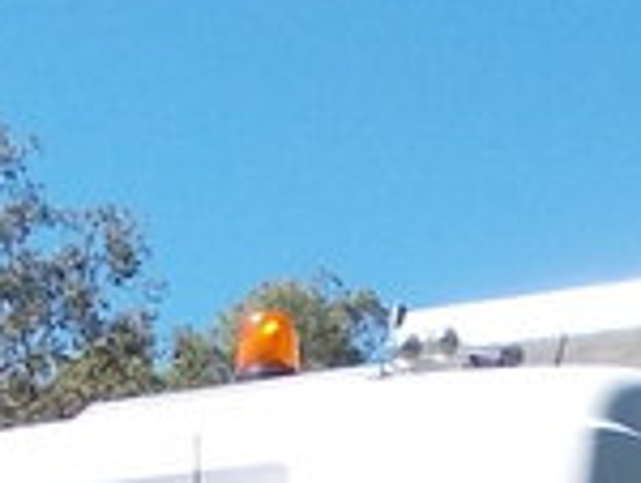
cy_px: 983
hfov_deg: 13.2
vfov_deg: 9.3
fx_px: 2764
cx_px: 517
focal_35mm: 149
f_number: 5.4
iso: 80
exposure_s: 1/200
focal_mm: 4
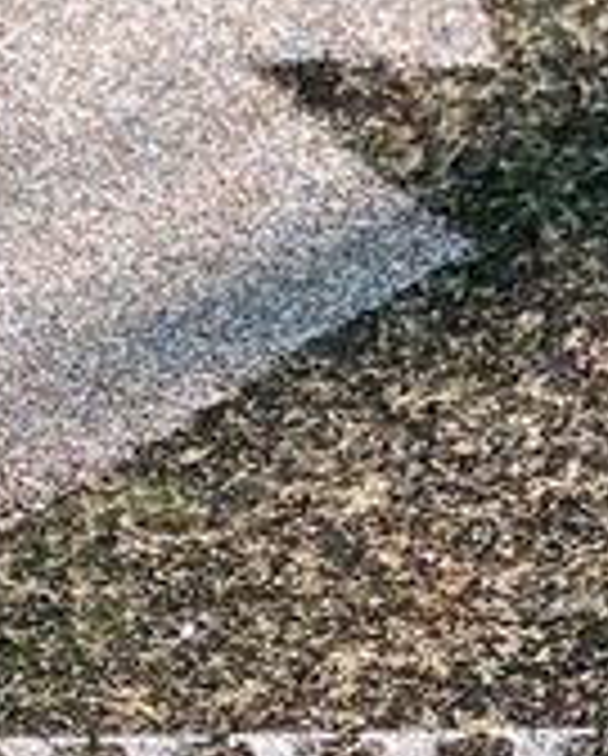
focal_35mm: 241
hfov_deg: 6.4
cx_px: 158
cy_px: 1089
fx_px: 5406
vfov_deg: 7.9
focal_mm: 6
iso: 20
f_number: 2
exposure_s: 1/124
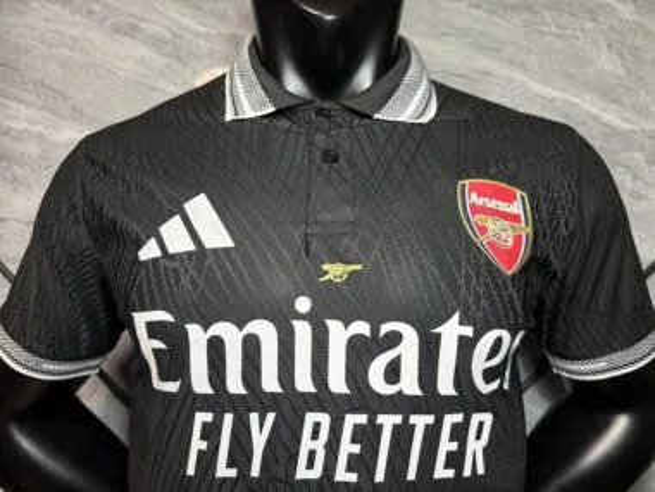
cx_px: 328
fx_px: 454
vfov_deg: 56.8
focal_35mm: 24
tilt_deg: +5.7
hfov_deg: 71.6
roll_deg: -0.5
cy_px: 246
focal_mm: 6.76
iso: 125
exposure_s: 1/50
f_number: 1.78
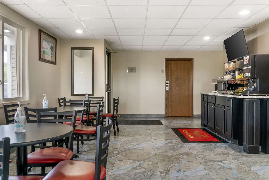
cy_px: 90
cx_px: 134
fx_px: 194
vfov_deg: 49.6
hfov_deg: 69.4
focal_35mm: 26
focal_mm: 26
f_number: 10
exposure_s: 1/1.25
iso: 400
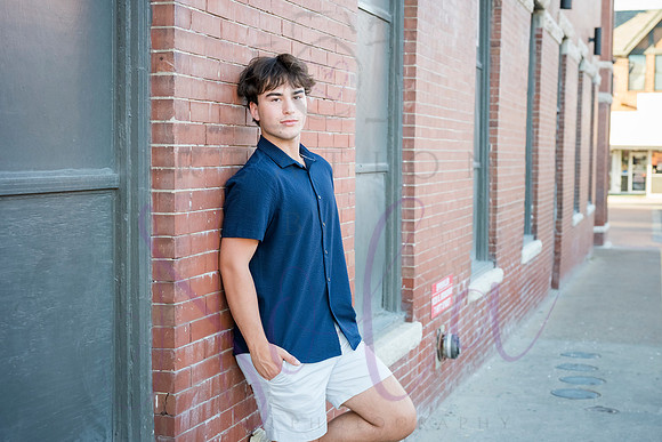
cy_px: 211
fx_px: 1036
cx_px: 334
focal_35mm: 56
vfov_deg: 24.1
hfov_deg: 35.4
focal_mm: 52
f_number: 4
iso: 1400
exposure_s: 1/640
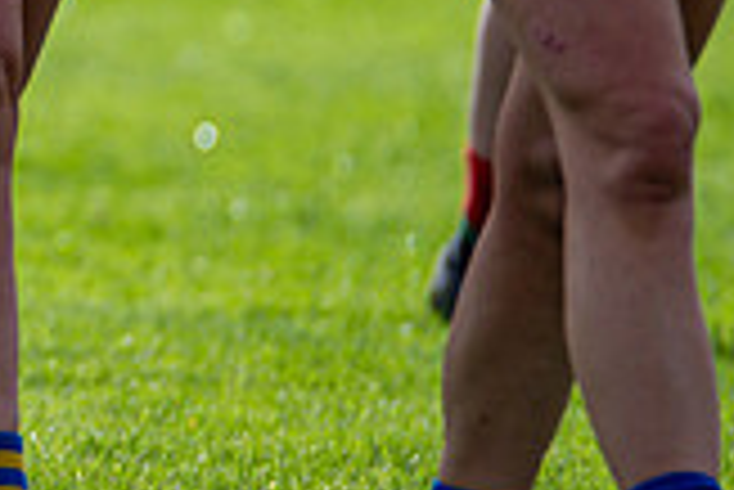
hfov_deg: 1.3
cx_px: -545
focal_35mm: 1599
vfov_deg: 0.9
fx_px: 32630
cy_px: -243
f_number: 2.8
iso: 180
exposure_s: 1/2500
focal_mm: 300
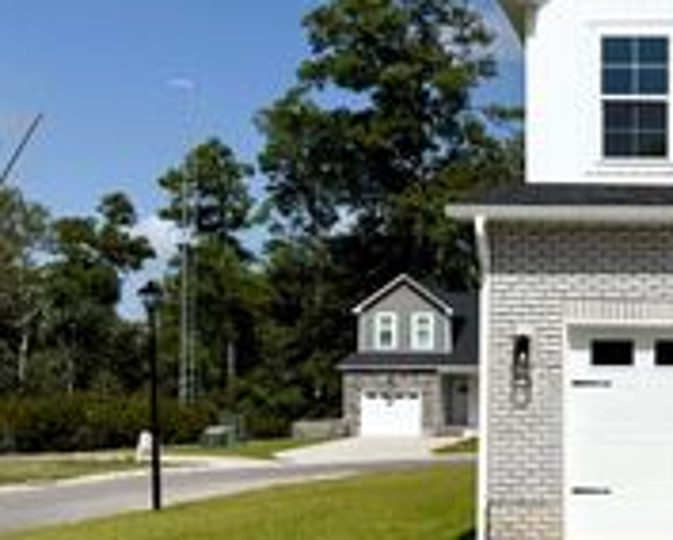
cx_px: 703
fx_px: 1316
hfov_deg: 26.8
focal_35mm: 66
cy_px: 371
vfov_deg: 23.1
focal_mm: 6.76
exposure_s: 1/12346
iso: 80
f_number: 1.78
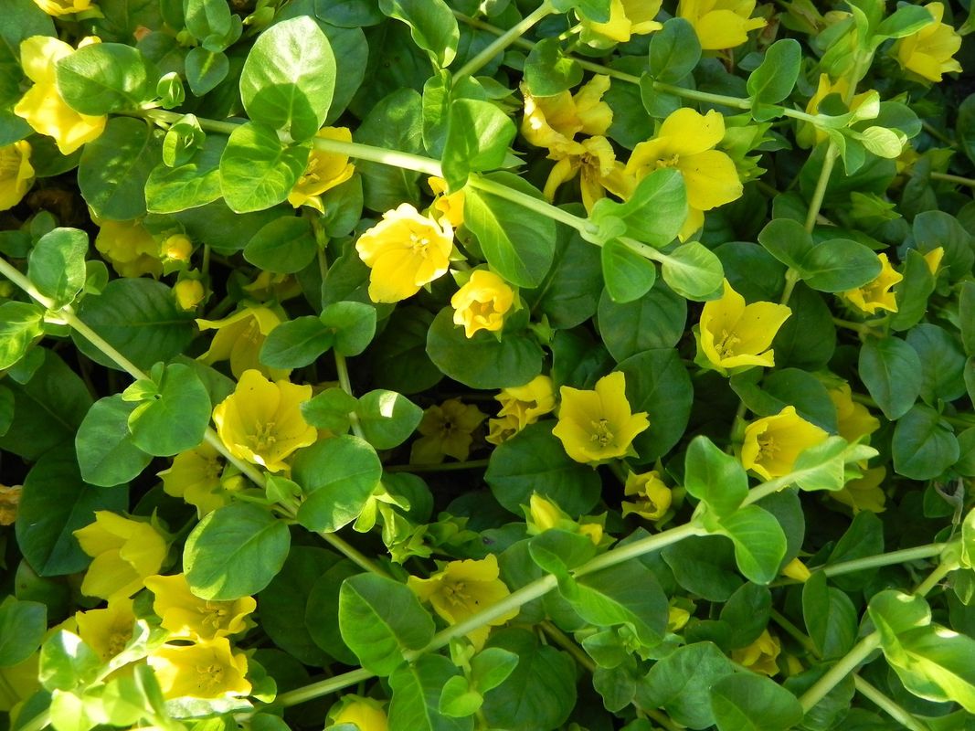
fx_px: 732
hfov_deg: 67.3
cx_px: 488
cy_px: 366
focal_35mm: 26
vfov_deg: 53.1
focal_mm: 4.6
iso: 160
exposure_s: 1/60
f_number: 5
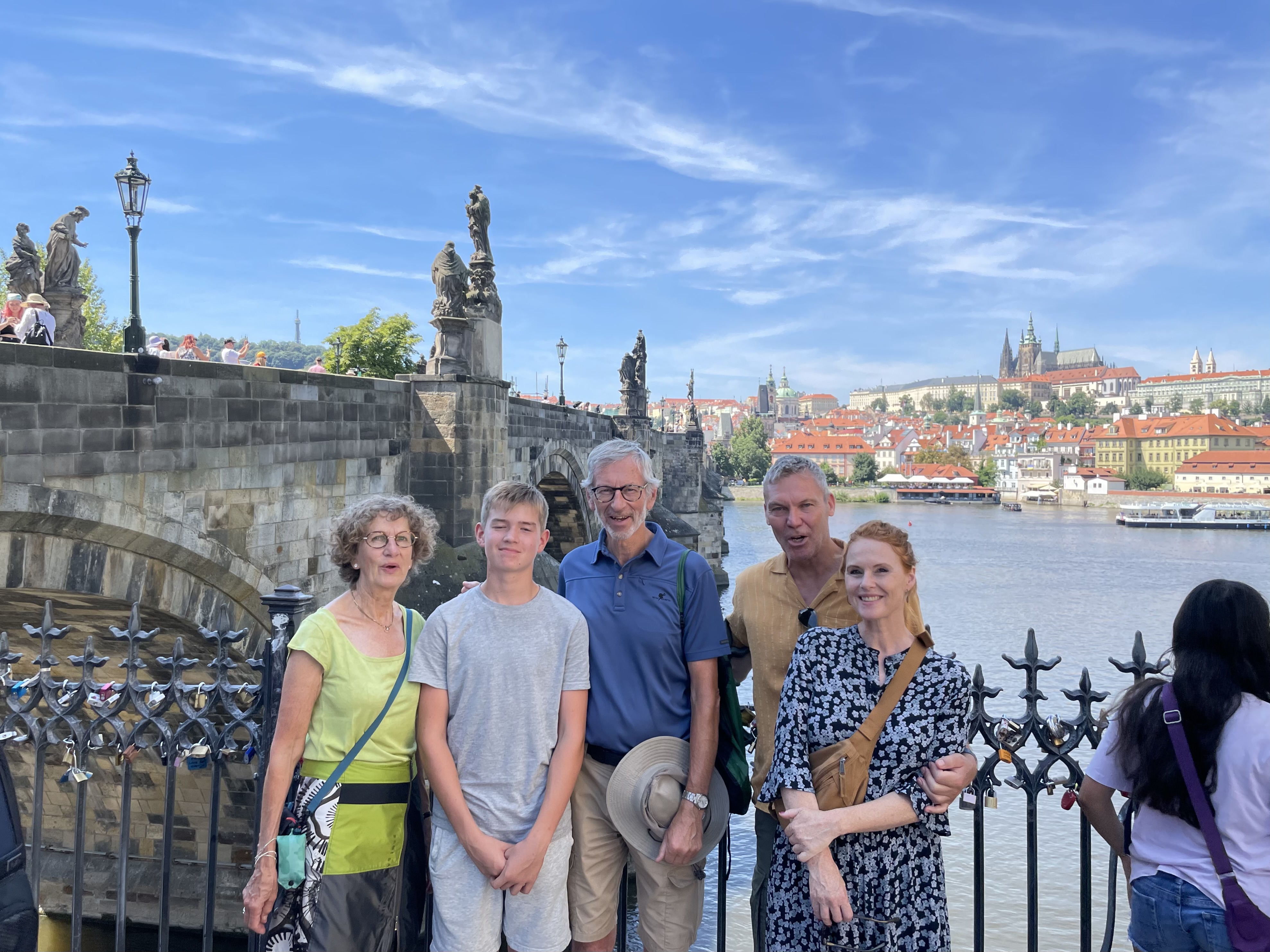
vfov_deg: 53.1
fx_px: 954
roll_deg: +0.3
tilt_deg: -0.5
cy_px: 476
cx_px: 635
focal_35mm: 26
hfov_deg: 67.3
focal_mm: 4.2
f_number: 1.6
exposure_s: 1/1855
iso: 32
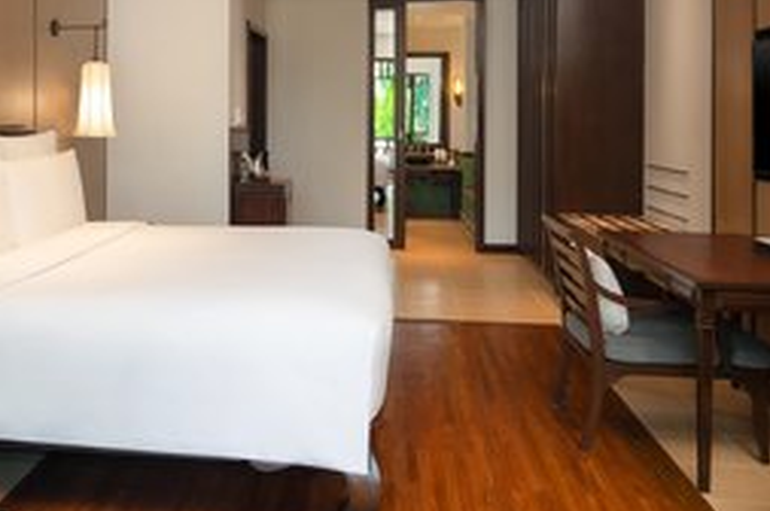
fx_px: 769
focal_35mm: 36
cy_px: 184
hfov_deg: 52.6
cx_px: 289
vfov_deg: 36.5
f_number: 8
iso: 320
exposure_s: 1/6
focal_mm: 19
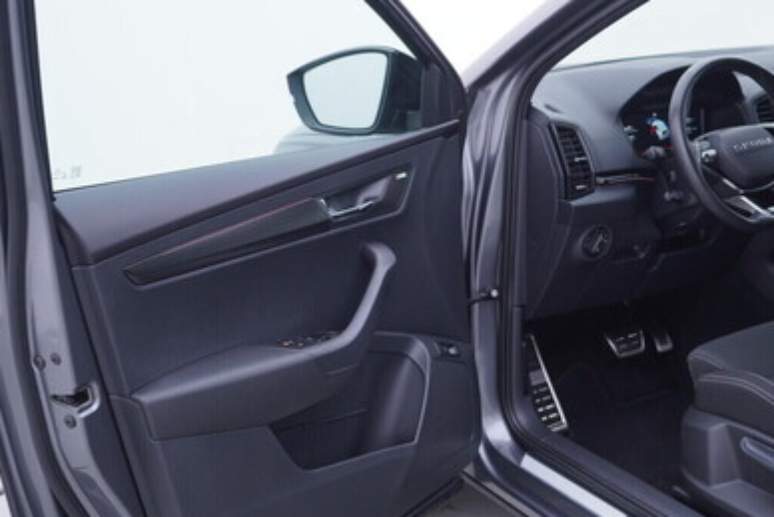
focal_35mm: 51
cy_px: 237
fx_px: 1097
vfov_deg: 26.5
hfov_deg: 38.7
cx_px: 473
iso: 125
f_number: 3.2
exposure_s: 1/50
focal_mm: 24
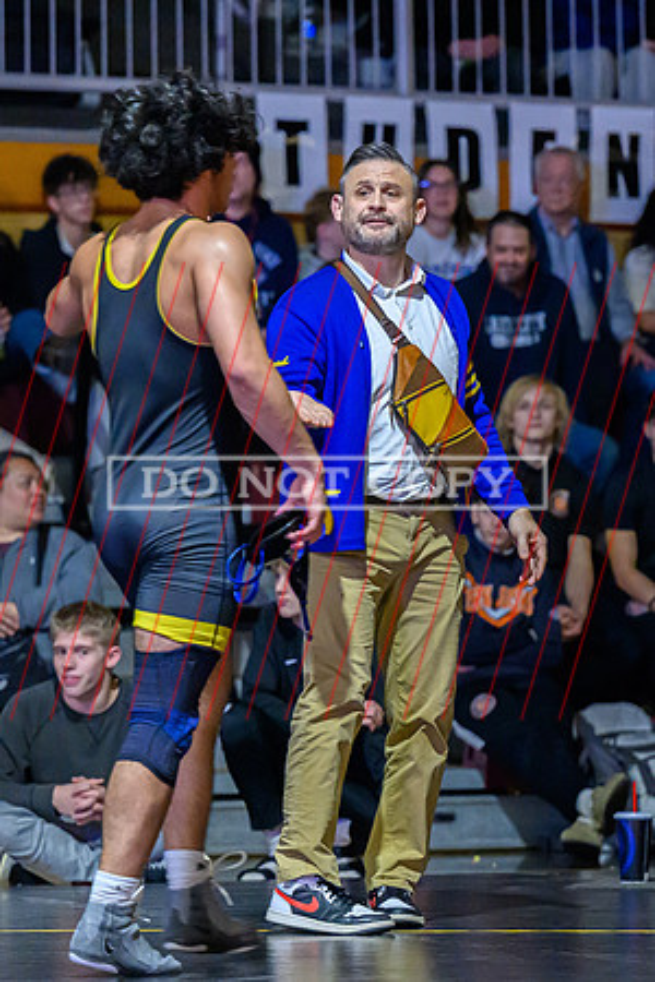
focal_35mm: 205
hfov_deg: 6.7
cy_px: 471
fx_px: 5593
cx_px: 335
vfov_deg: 10.0
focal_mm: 120
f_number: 2.8
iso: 12800
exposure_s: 1/320
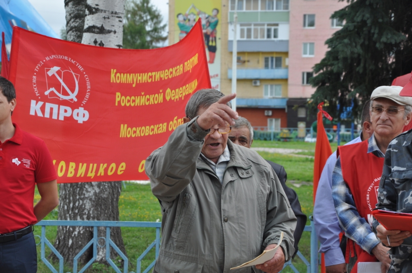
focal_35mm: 112
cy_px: 136
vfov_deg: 12.1
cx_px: 206
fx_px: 1286
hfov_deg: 18.2
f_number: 8
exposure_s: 1/250
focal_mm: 75
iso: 200
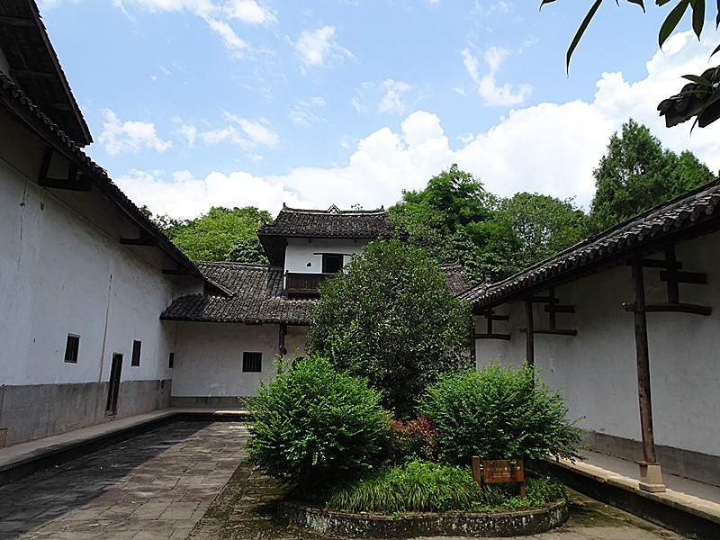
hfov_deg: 71.6
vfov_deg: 56.8
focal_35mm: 24
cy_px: 270
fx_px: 499
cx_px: 360
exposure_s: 1/800
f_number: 3.5
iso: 80
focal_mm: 4.1
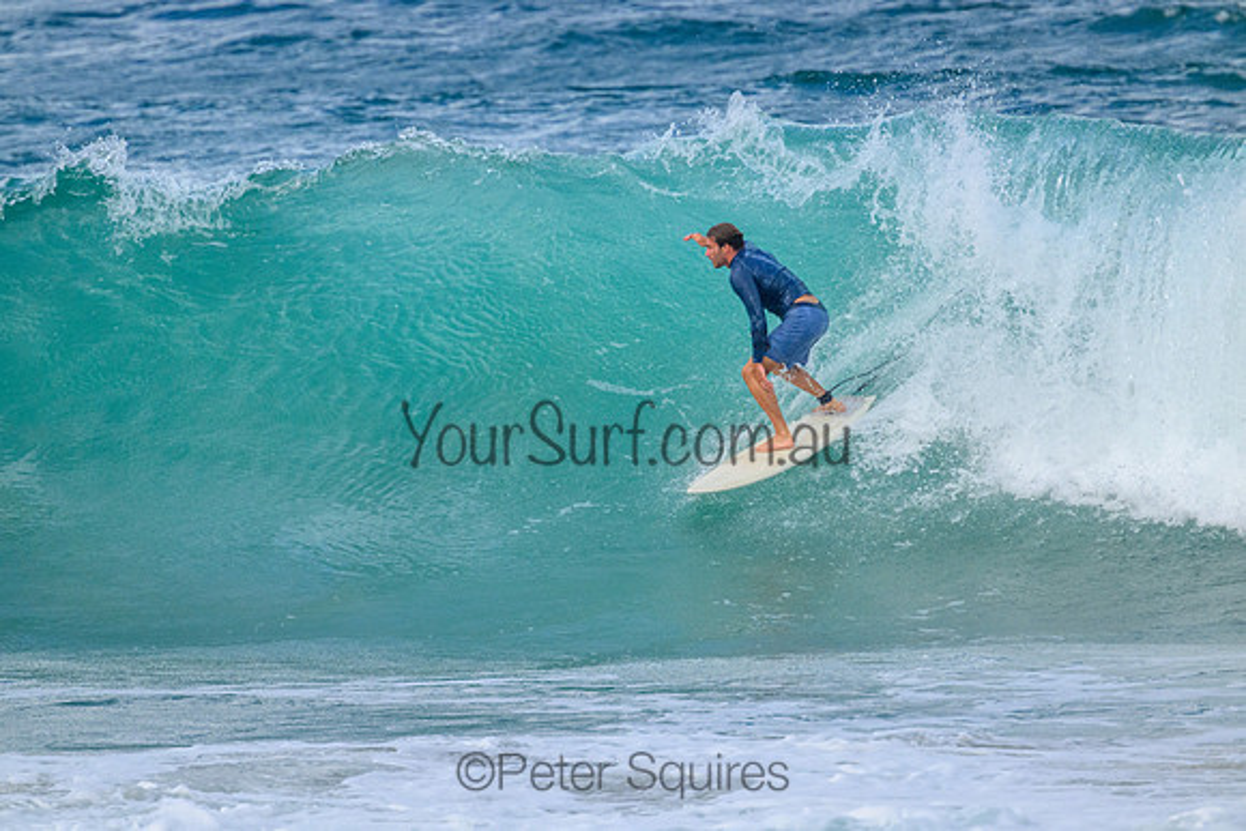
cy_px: 416
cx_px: 623
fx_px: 27694
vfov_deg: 1.7
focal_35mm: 800
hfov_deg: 2.6
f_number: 11
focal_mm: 800
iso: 1800
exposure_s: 1/2000
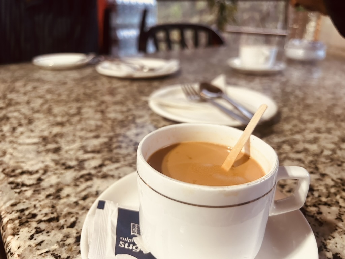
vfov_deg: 53.1
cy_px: 130
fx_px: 259
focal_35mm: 26
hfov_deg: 67.3
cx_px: 172
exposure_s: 1/50
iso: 320
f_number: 1.5
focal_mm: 5.7
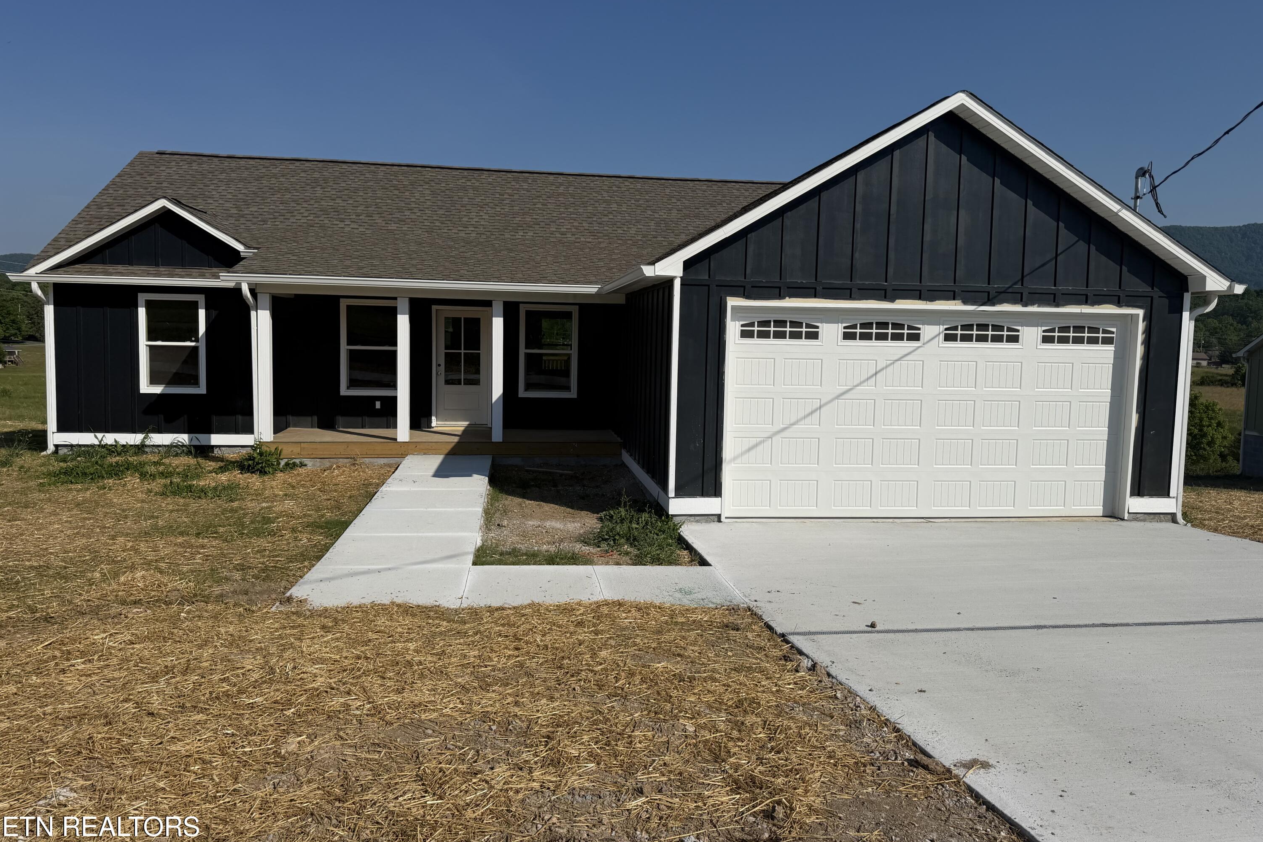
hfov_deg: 71.5
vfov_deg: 51.3
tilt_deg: -4.7
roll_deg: -0.5
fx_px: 877
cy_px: 396
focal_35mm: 25
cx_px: 632
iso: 80
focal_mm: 6.76
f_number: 1.78
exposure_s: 1/10309
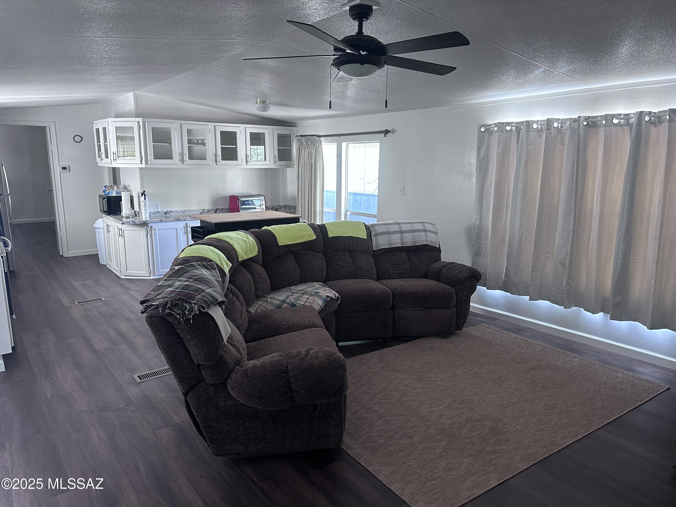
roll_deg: -0.2
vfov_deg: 56.8
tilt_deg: -10.8
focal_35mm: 24
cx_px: 338
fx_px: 469
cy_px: 254
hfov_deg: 71.6
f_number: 1.78
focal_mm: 6.86
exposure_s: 1/60
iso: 250
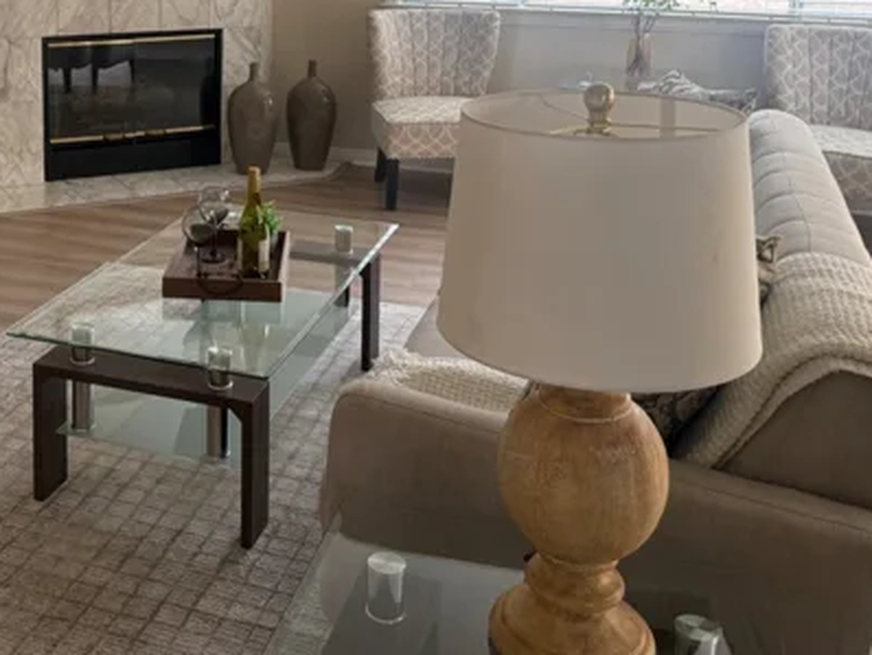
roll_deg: -0.4
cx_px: 229
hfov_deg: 41.0
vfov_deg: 31.1
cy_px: 94
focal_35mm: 45
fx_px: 1134
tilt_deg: -9.6
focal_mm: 6.76
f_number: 1.78
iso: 100
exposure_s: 1/299
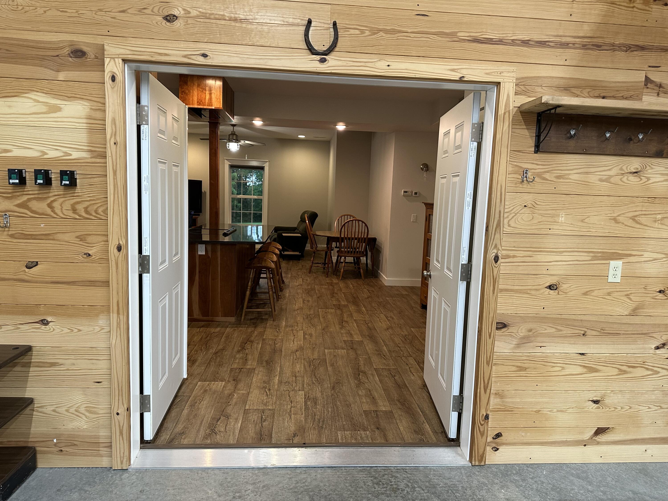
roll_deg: -2.0
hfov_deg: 71.6
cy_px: 250
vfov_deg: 56.8
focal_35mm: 24
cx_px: 334
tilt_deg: -7.4
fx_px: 463
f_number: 1.78
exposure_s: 1/60
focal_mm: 6.86
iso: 250
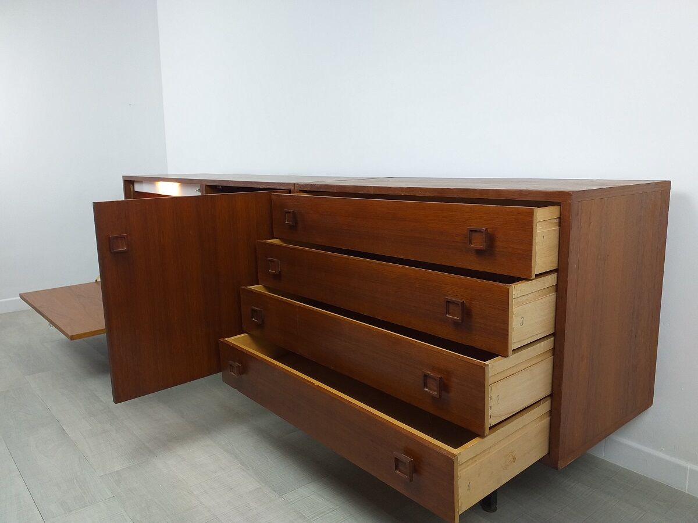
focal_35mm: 26
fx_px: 524
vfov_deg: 53.1
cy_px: 262
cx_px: 349
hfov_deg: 67.3
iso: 64
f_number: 1.9
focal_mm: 3.6
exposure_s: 1/50
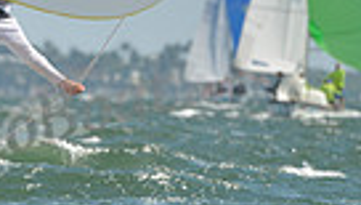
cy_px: 20
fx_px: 17113
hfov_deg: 1.2
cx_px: -265
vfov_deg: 0.7
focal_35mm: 1785
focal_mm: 400
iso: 200
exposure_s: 1/1000
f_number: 7.1
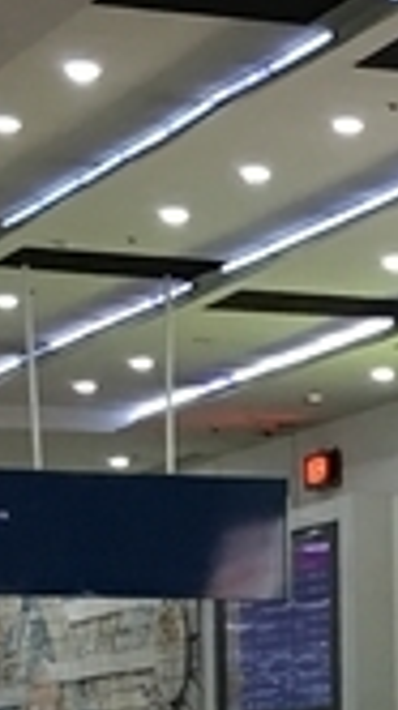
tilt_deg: -0.4
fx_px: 3670
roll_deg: +0.6
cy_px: 937
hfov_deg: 5.9
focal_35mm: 195
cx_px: 1083
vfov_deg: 10.8
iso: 40
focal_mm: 4.15
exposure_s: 1/15
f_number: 2.2
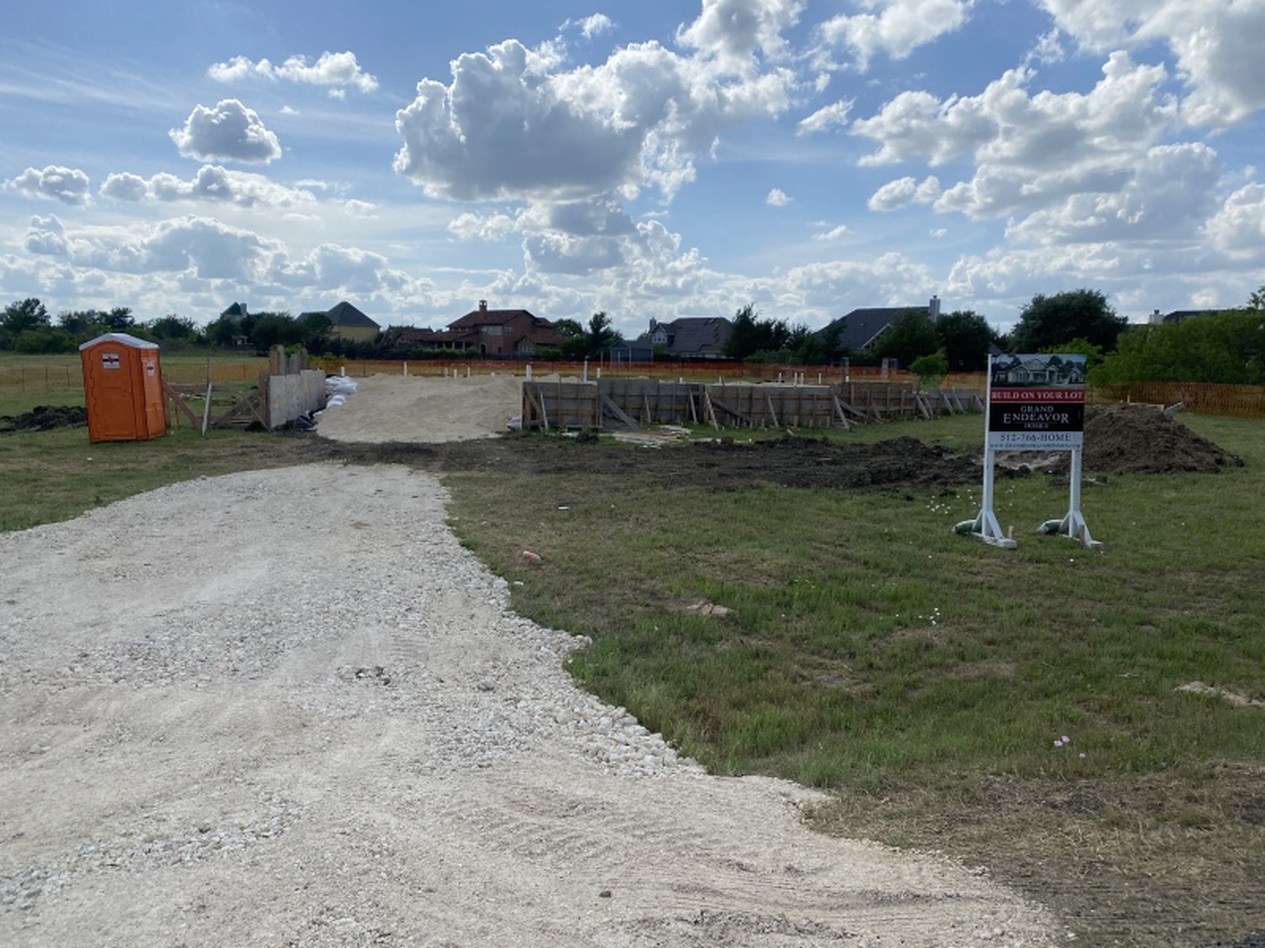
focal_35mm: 26
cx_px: 632
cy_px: 474
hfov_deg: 67.3
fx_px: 950
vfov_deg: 53.1
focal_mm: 4.25
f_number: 1.8
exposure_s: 1/5747
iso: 32
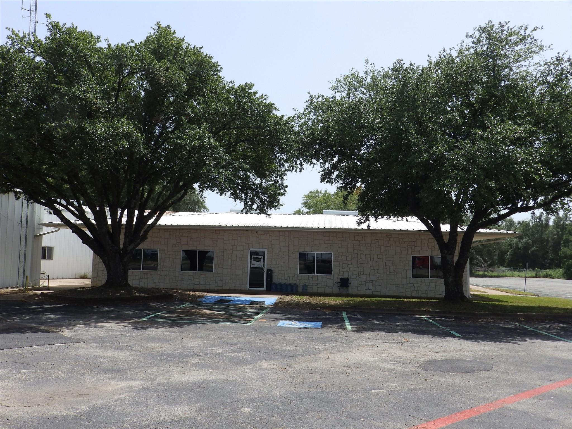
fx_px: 529
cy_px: 214
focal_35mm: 32
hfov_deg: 56.8
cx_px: 286
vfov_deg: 44.2
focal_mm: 5.7
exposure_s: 1/400
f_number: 4.5
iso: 80
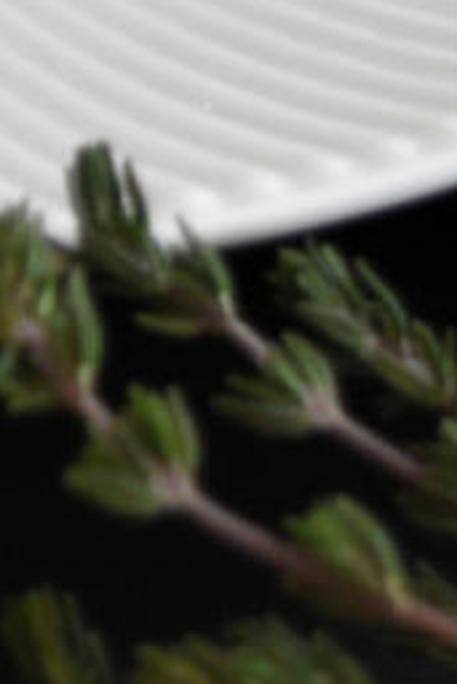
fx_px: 5343
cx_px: -601
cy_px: -593
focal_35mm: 281
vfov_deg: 7.1
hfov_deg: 4.8
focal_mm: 40
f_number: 4.8
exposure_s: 1/60
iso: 1600
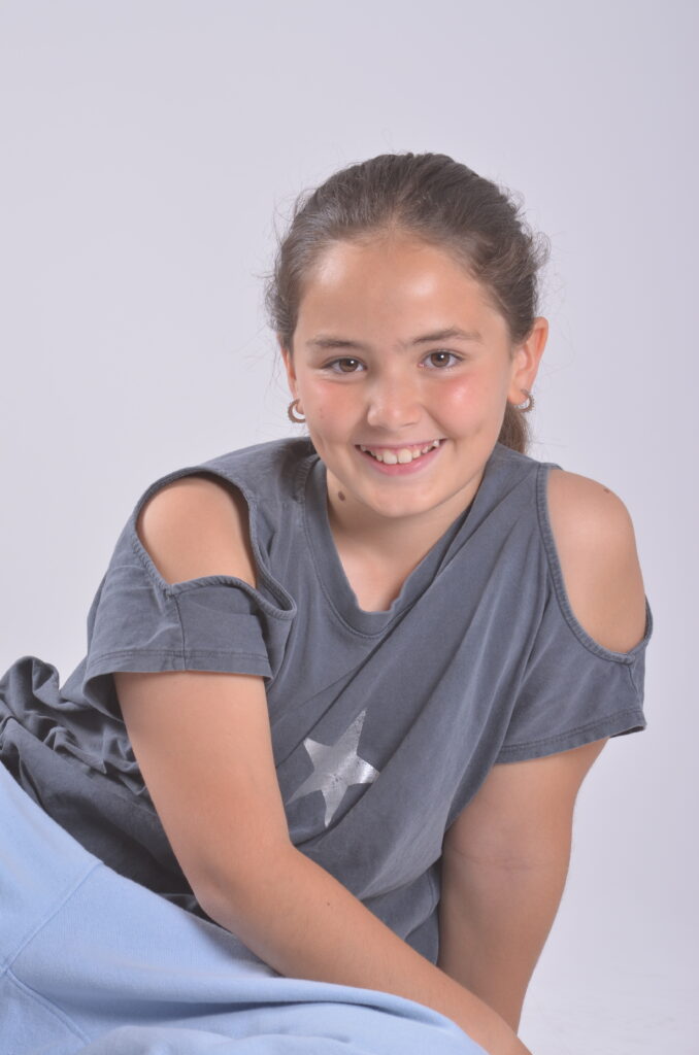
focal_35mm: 210
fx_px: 6145
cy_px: 528
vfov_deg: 9.8
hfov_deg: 6.5
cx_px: 350
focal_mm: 140
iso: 200
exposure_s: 1/160
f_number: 11
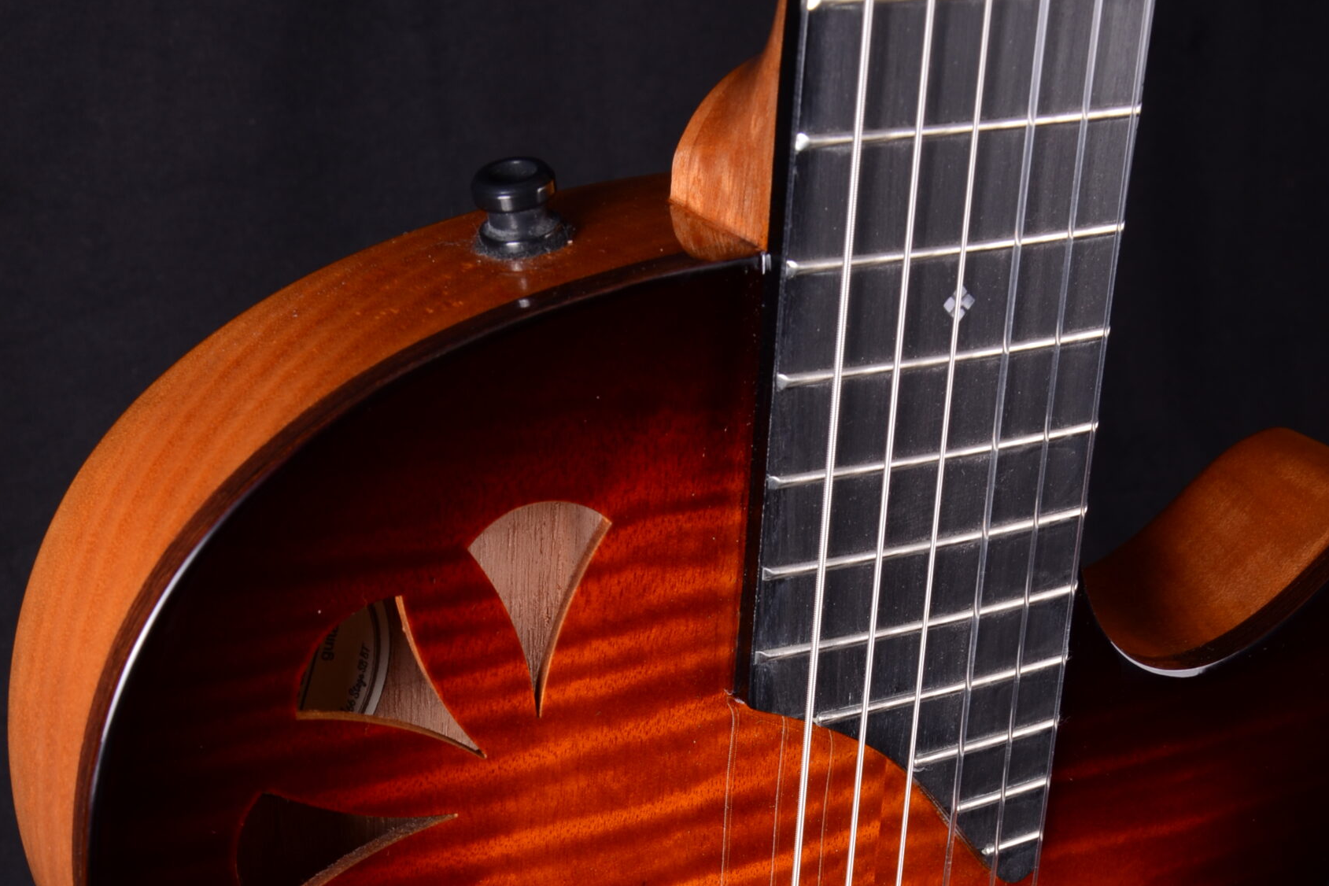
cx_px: 665
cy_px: 817
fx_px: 2178
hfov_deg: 33.9
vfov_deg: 22.4
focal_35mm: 59
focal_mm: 26
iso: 200
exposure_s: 1/200
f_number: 11
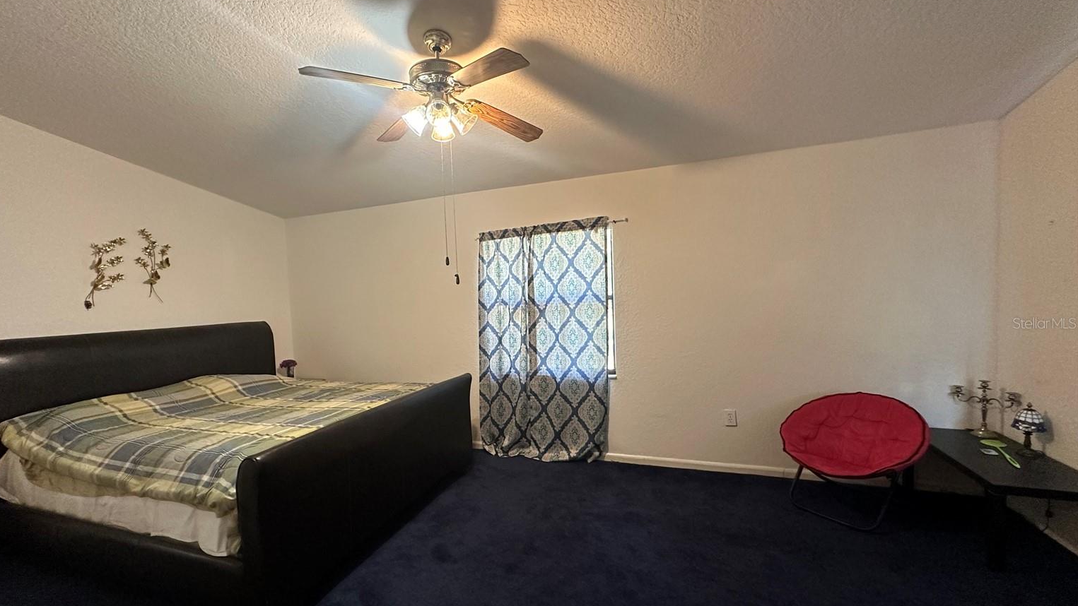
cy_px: 323
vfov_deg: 67.0
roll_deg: +2.0
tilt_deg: -3.0
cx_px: 514
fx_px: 457
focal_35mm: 16
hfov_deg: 99.3
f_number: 2.2
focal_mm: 2.22
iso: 500
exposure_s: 1/60
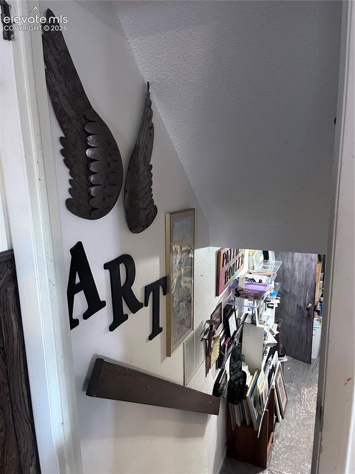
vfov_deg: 67.3
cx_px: 178
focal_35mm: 26
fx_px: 356
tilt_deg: -11.9
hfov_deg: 53.0
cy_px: 237
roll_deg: +1.4
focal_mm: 5.1
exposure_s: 1/40
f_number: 1.6
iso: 500
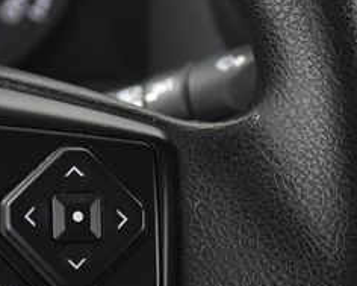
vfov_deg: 7.2
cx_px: 80
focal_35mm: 214
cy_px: 244
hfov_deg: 9.0
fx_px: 2262
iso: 2500
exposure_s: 1/80
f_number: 4.8
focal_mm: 56
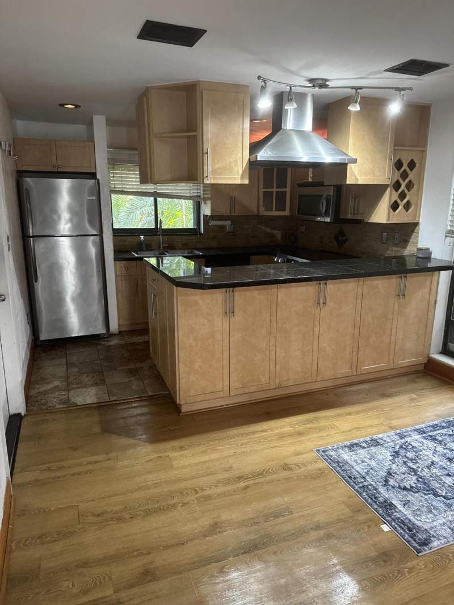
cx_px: 227
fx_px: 420
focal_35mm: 24
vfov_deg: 71.6
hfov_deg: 56.8
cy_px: 302
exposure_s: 1/60
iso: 500
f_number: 1.78
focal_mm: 6.76
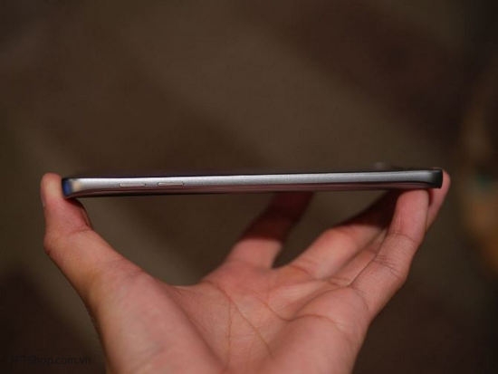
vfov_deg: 29.1
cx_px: 249
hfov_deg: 38.2
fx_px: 720
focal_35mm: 50
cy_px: 187
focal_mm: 25
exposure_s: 1/125
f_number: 1.6
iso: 400
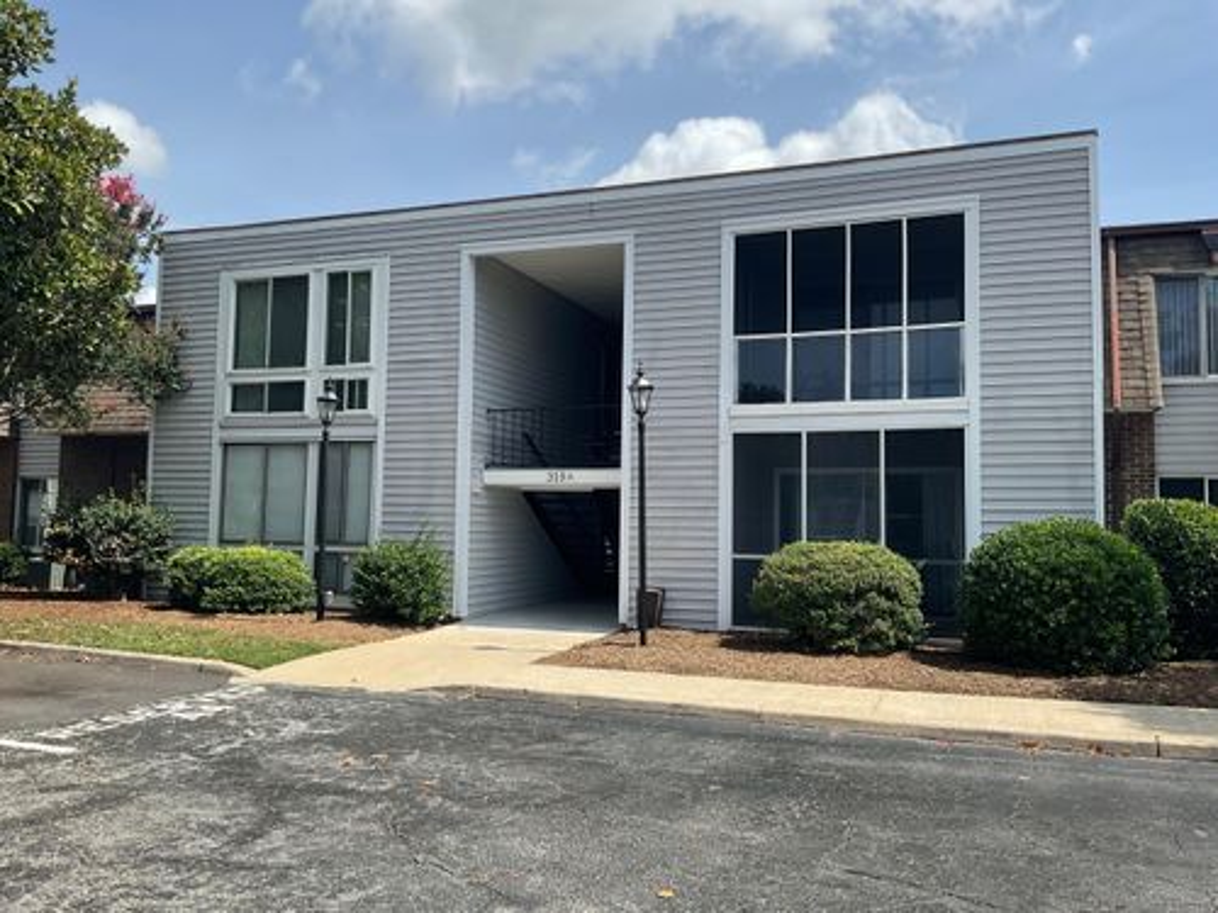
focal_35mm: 29
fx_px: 1020
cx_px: 609
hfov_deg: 61.7
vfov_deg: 48.2
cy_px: 456
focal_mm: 3
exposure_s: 1/1490
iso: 16
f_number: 1.8
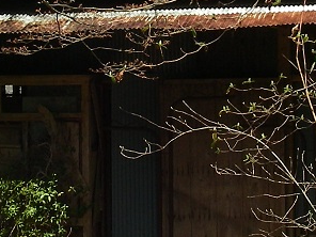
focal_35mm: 148
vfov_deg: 10.0
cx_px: 129
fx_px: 1351
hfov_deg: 13.3
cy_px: 1
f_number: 6.6
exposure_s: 1/80
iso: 64
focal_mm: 6.3
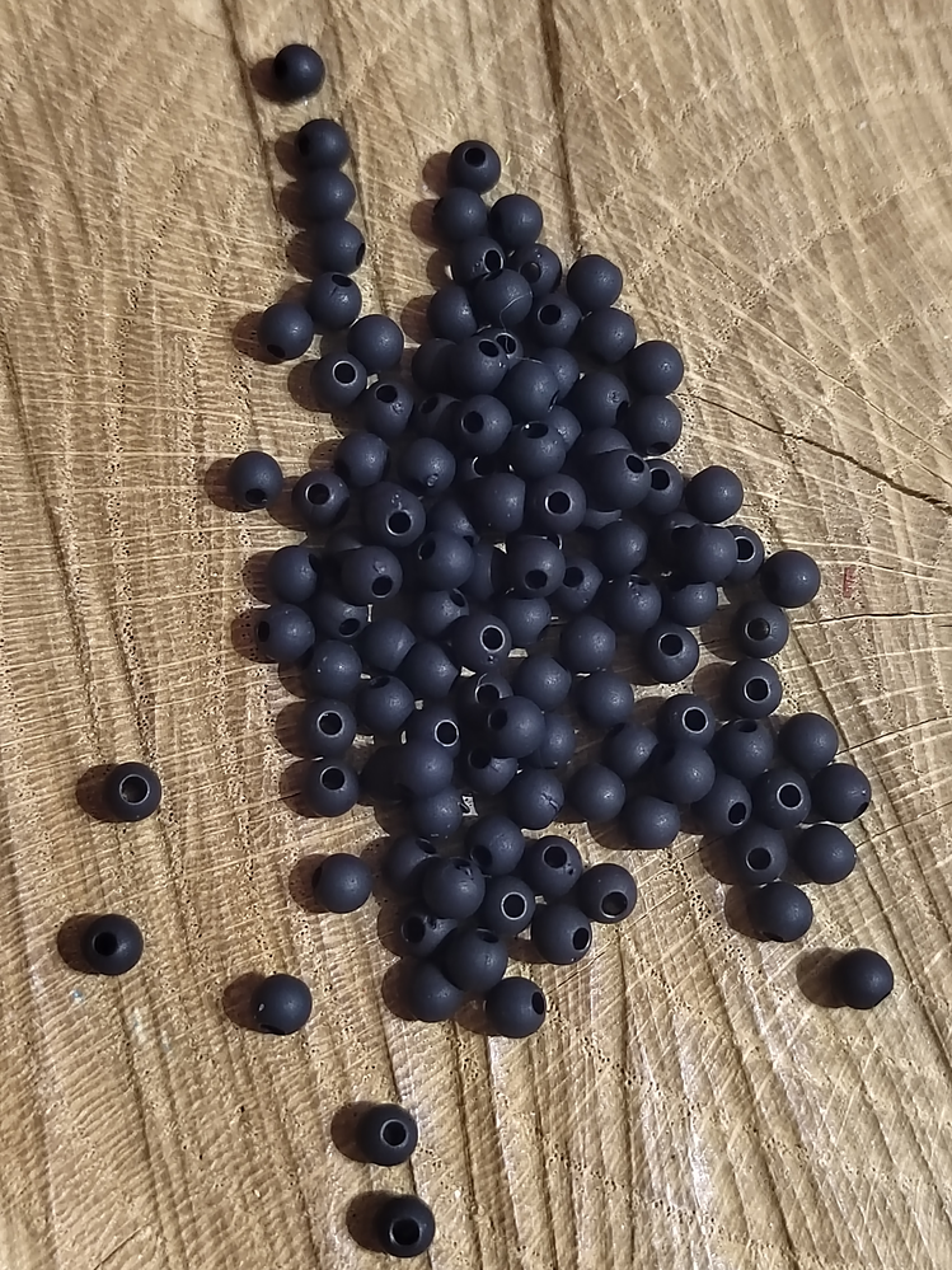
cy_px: 635
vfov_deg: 41.2
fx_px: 1687
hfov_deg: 31.5
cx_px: 476
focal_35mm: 46
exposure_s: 1/50
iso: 4360
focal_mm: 5.52
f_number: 1.9
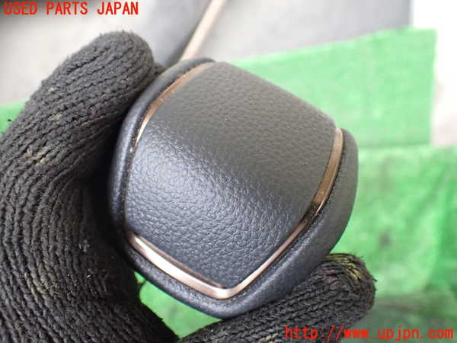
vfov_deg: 46.8
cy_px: 172
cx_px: 228
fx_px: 396
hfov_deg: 60.0
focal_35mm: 30
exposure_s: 1/125
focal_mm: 5.4
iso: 640
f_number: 2.3
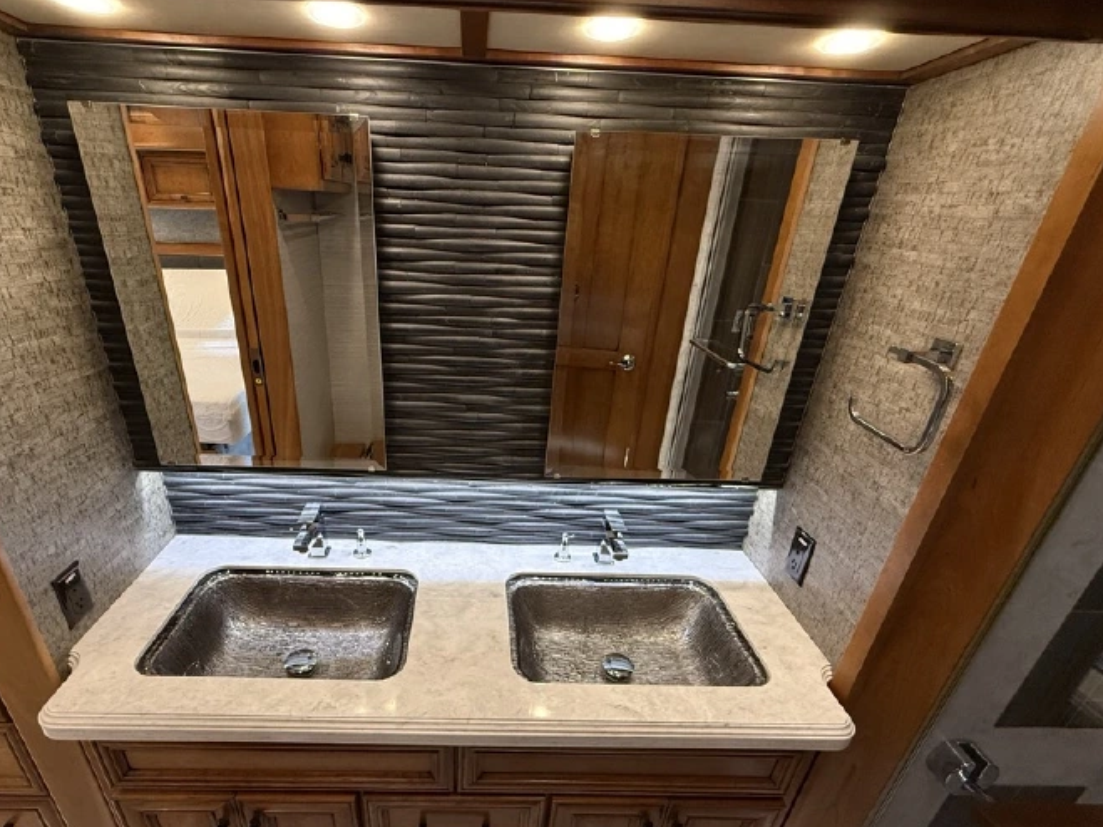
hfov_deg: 90.7
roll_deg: -2.2
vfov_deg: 74.3
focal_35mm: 17
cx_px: 489
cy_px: 475
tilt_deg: -26.7
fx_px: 542
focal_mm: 2.22
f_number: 2.2
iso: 320
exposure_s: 1/78
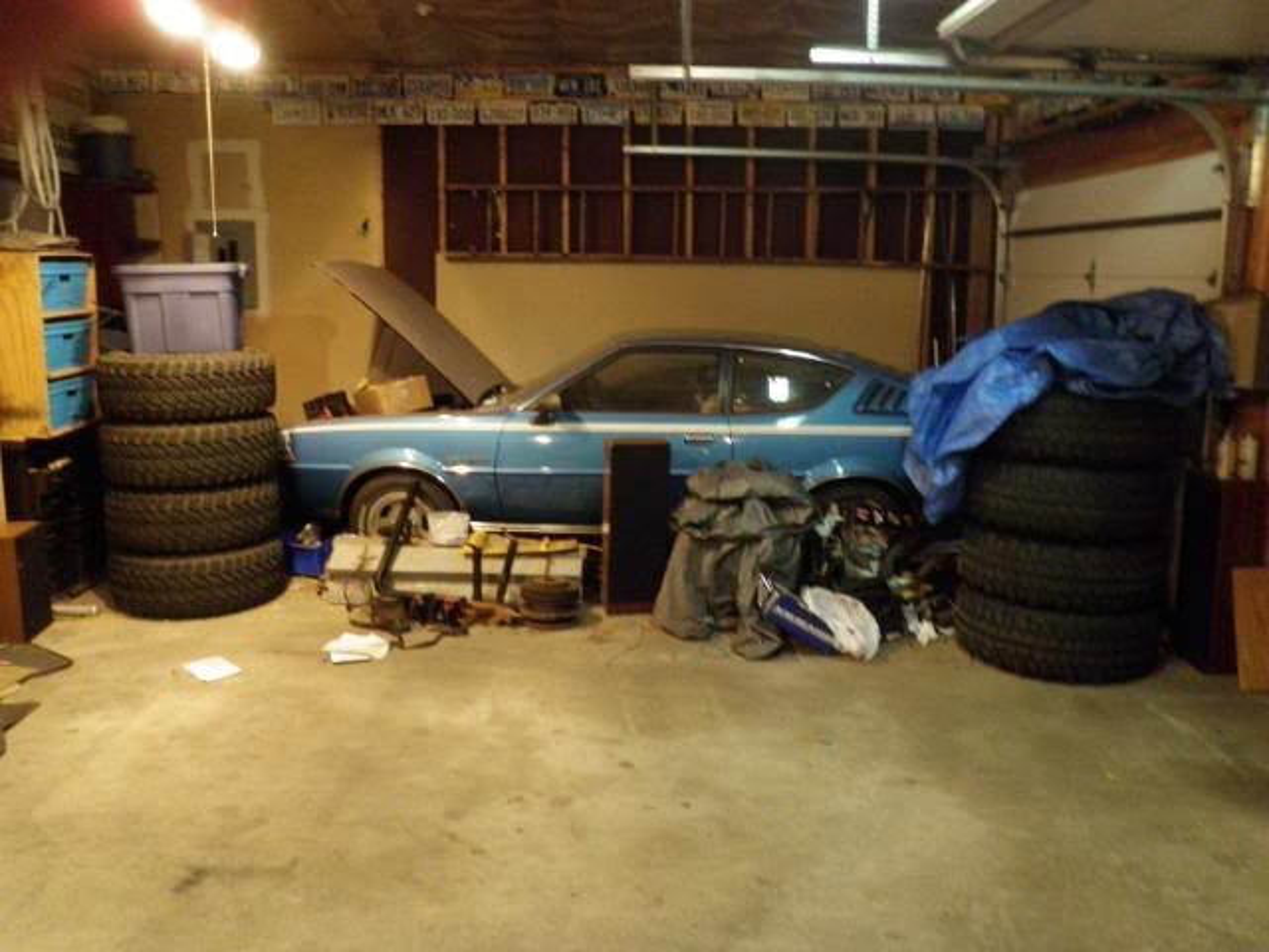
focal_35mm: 28
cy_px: 476
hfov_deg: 63.4
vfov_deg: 49.7
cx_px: 634
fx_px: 1026
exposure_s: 1/4
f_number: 3.5
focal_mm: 5
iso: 400
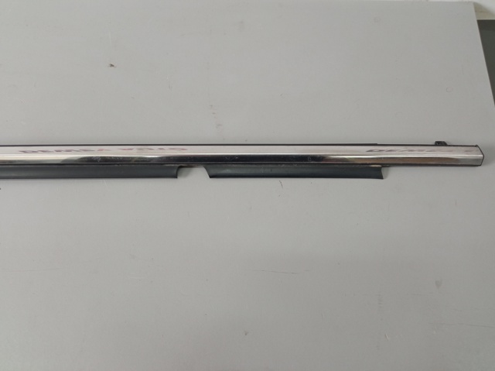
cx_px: 248
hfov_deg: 65.4
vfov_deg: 51.3
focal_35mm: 27
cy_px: 186
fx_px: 386
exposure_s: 1/33.3
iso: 299
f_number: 2.2
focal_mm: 3.79
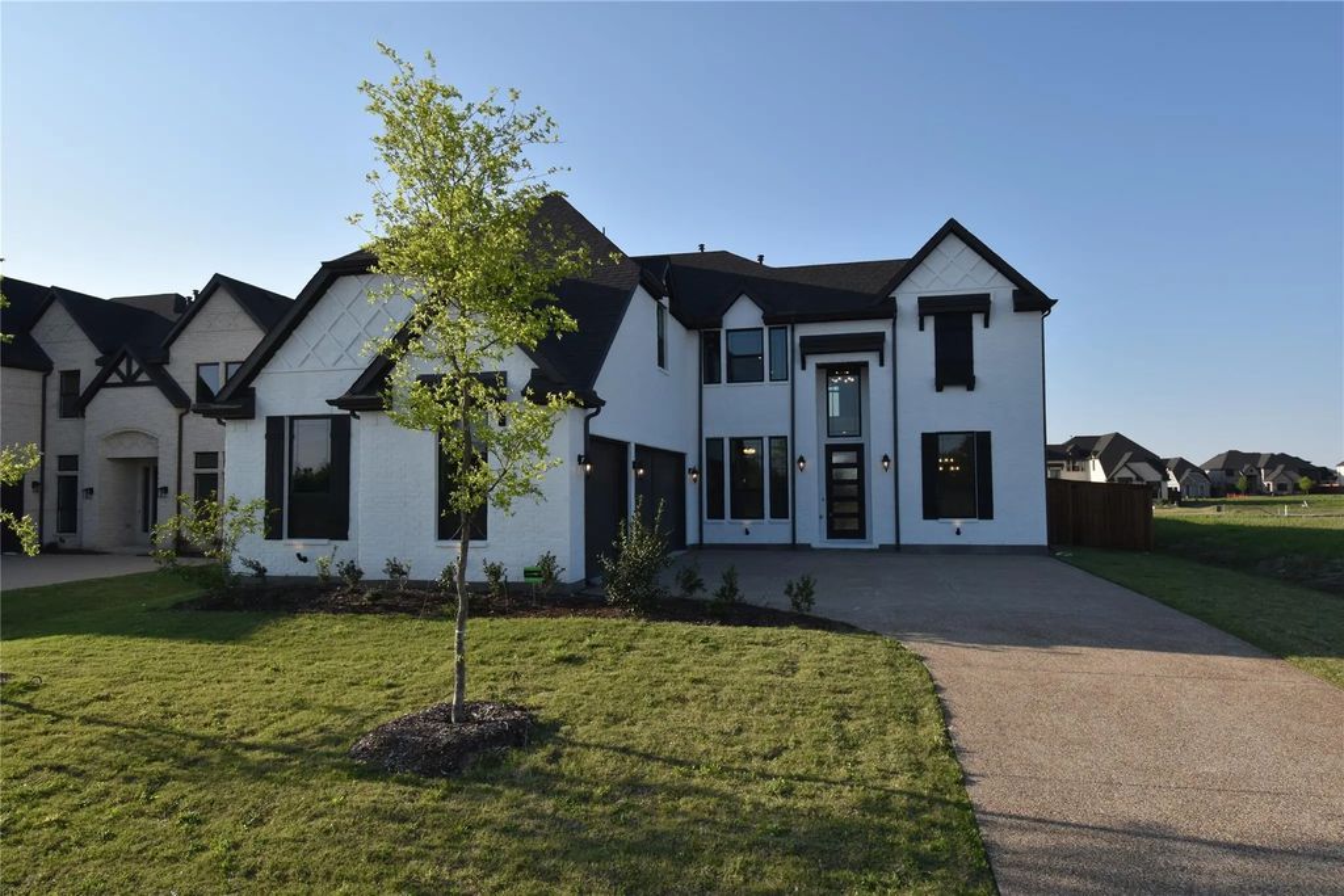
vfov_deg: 59.5
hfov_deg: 81.2
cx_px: 672
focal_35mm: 21
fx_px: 784
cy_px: 448
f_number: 9
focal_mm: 14
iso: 200
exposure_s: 1/320
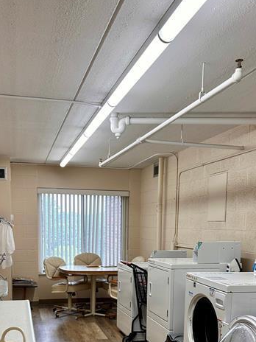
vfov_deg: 41.9
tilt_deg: -7.2
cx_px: 128
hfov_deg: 33.6
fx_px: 424
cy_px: 273
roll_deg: -1.8
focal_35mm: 43
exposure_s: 1/151
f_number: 1.5
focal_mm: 5.7
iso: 40
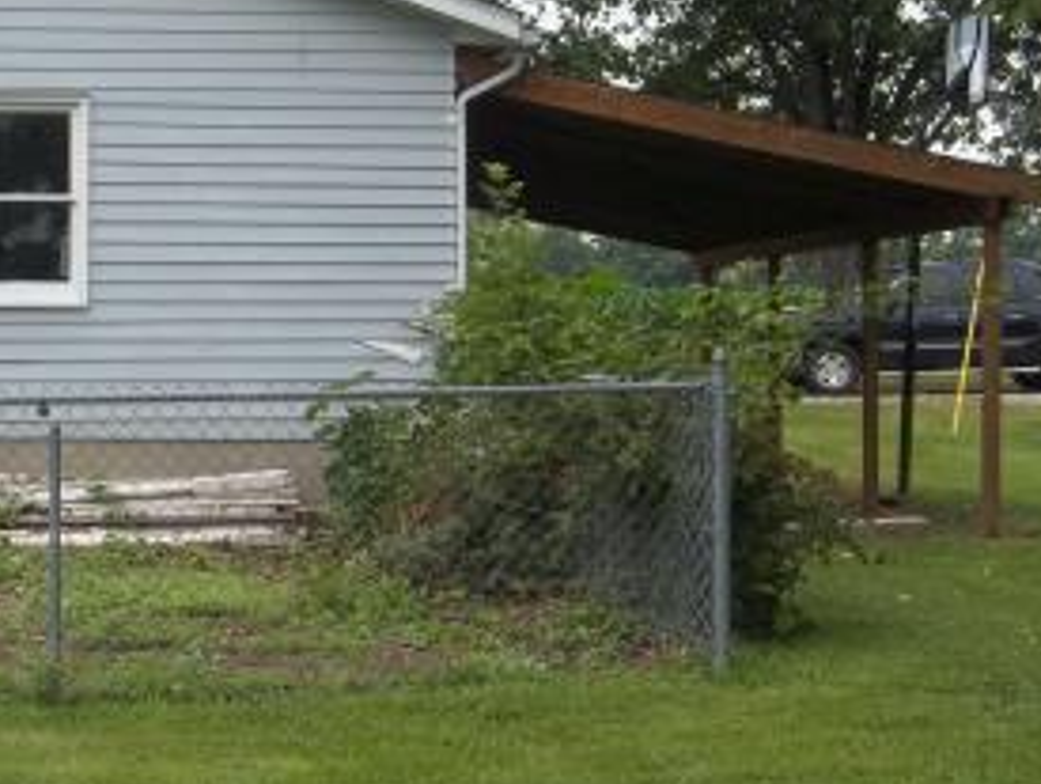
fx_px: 2921
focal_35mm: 97
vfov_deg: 15.2
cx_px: 235
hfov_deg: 20.0
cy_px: 239
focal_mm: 8.3
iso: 64
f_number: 3.7
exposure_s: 1/500
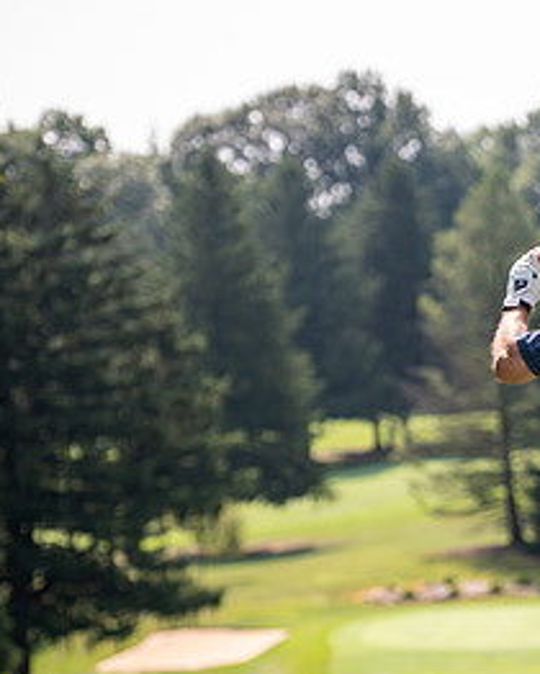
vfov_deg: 9.1
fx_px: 4230
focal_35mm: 212
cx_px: 697
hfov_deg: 7.2
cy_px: 469
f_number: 3.2
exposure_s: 1/1250
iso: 200
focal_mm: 102
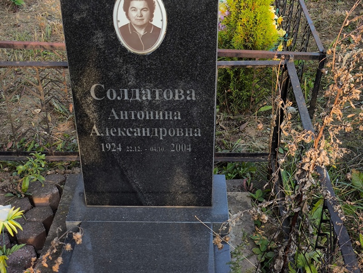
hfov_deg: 38.2
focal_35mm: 50
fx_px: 525
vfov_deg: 29.1
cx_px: 182
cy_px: 136
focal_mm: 4.71
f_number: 1.7
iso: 50
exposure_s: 1/143
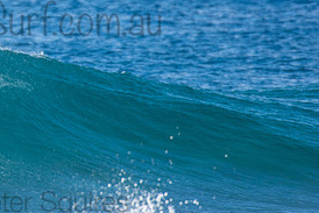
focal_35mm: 1666
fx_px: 14770
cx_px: 38
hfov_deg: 1.2
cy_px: 9
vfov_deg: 0.8
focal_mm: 500
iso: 200
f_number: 5.6
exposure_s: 1/640
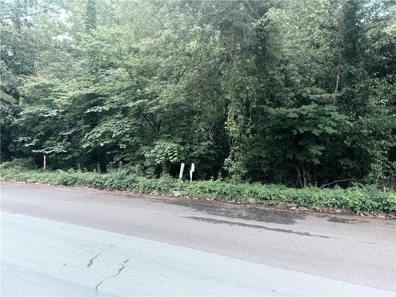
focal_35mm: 24
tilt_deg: -0.3
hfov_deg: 71.6
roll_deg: -0.2
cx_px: 198
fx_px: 275
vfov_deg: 56.8
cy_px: 148
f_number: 1.78
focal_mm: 6.76
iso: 80
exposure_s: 1/121
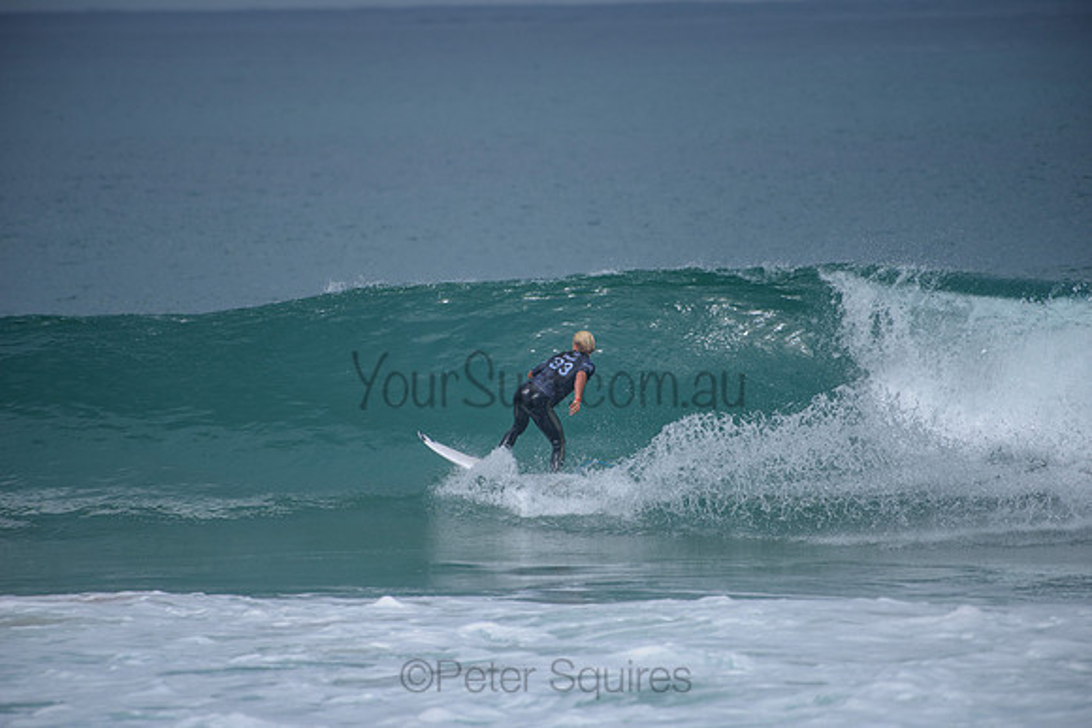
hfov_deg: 4.1
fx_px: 15170
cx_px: 546
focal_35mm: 500
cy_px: 364
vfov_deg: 2.8
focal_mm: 500
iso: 200
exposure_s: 1/2000
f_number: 5.6
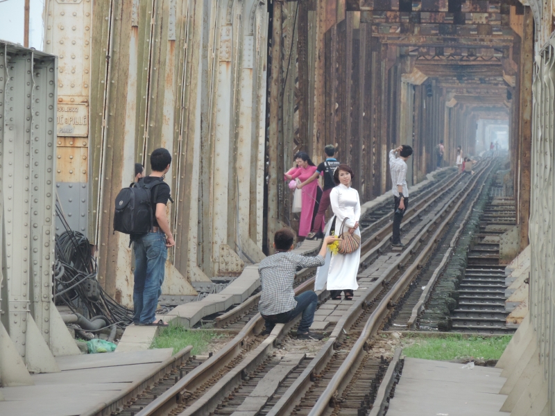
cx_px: 278
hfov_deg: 4.6
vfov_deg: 3.4
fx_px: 6974
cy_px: 208
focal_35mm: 435
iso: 400
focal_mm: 77.5
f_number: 4.9
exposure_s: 1/200
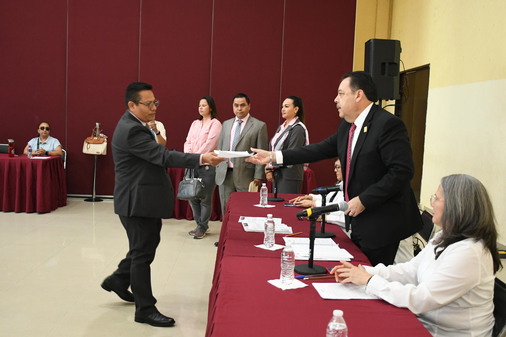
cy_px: 165
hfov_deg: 47.4
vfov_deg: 32.6
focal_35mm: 41
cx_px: 256
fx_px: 576
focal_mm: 26
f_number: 3.8
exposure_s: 1/100
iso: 2500
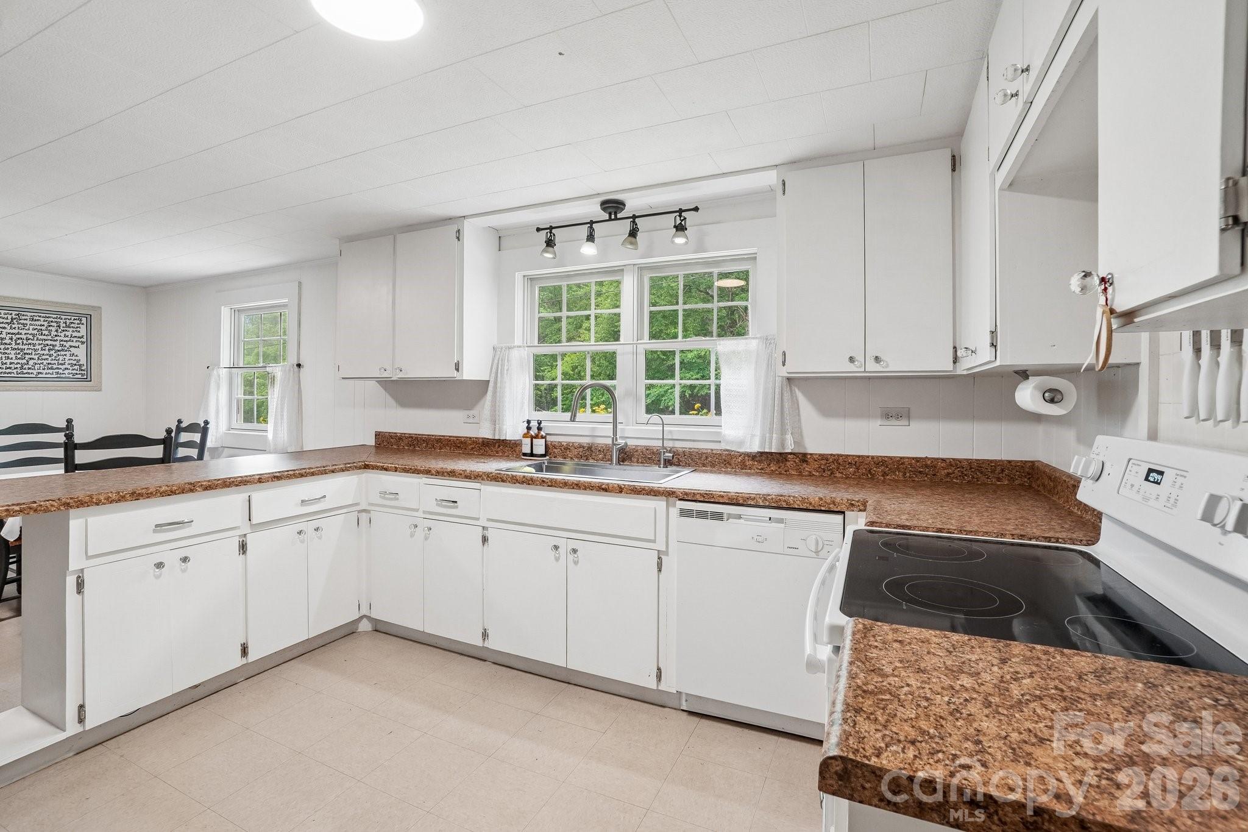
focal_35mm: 15
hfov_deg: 100.4
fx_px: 520
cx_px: 624
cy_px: 416
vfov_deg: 77.3
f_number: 8
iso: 400
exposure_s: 1/15
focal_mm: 10
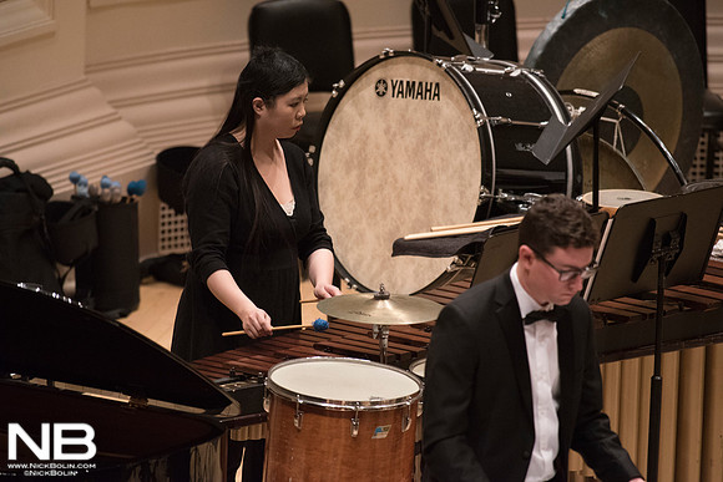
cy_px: 241
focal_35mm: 600
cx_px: 362
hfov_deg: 3.4
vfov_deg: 2.3
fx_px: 12052
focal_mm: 600
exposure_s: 1/160
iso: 6400
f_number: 5.6
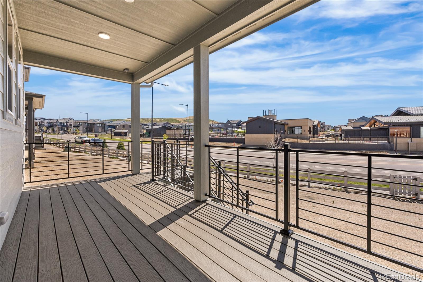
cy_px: 141
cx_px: 212
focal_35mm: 16
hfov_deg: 95.0
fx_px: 194
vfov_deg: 72.0
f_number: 8
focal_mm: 16.5
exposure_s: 1/1250
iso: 500
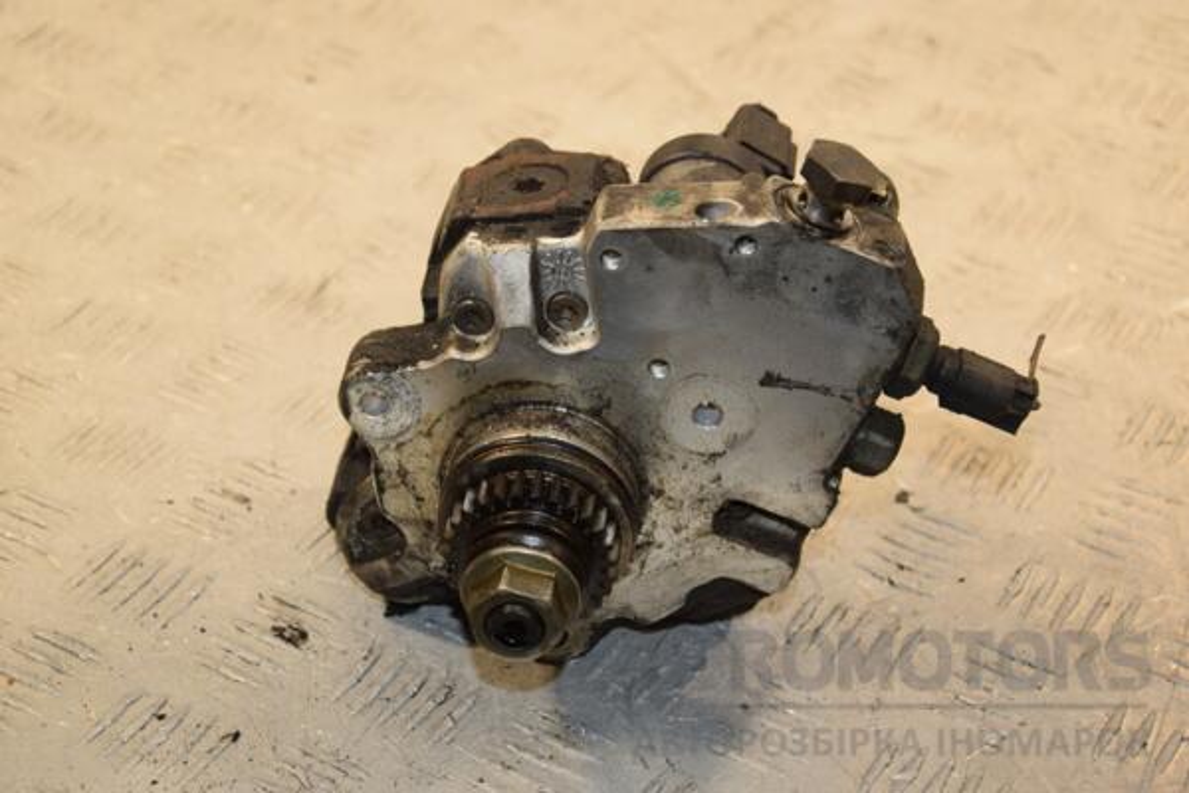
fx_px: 2477
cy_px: 396
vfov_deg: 18.2
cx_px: 594
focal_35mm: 75
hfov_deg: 27.0
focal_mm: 50
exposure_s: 1/200
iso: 800
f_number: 6.3
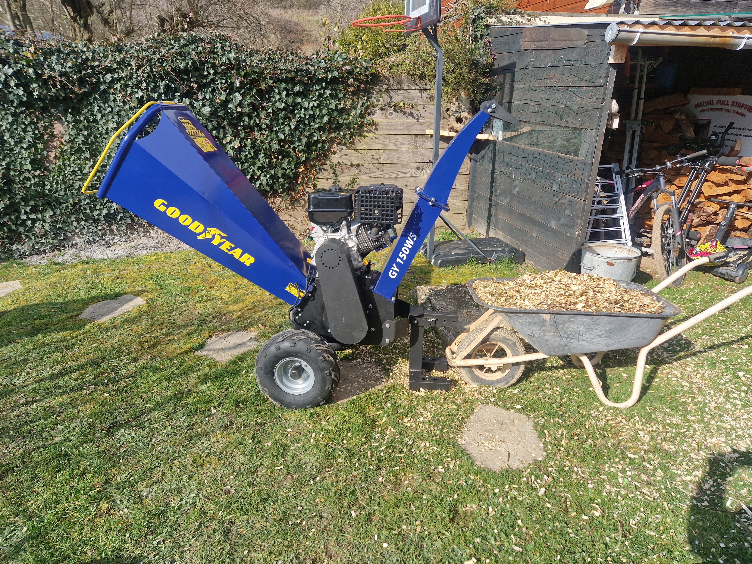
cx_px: 376
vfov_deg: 58.9
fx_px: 500
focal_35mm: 23
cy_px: 282
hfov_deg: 73.9
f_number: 1.8
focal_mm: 5.4
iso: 50
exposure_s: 1/1126
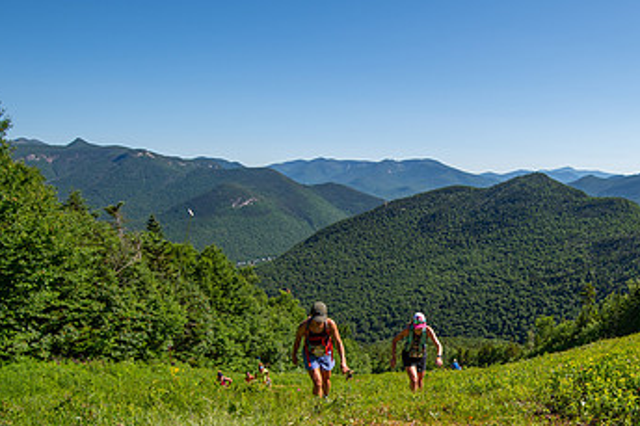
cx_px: 454
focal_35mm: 27
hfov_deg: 64.6
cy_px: 313
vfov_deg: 46.4
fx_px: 480
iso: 100
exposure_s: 1/640
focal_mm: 16
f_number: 5
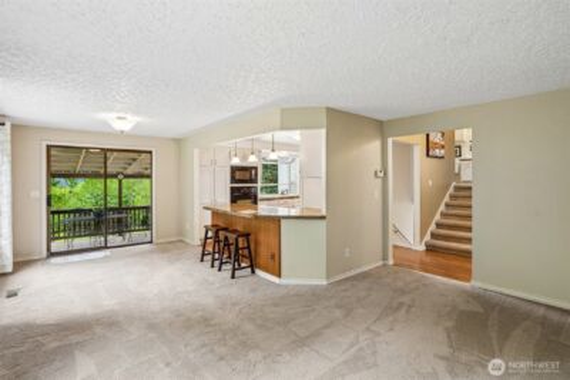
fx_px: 269
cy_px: 190
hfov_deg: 93.3
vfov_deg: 70.5
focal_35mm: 17
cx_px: 285
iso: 400
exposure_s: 1/15
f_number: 8
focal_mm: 17
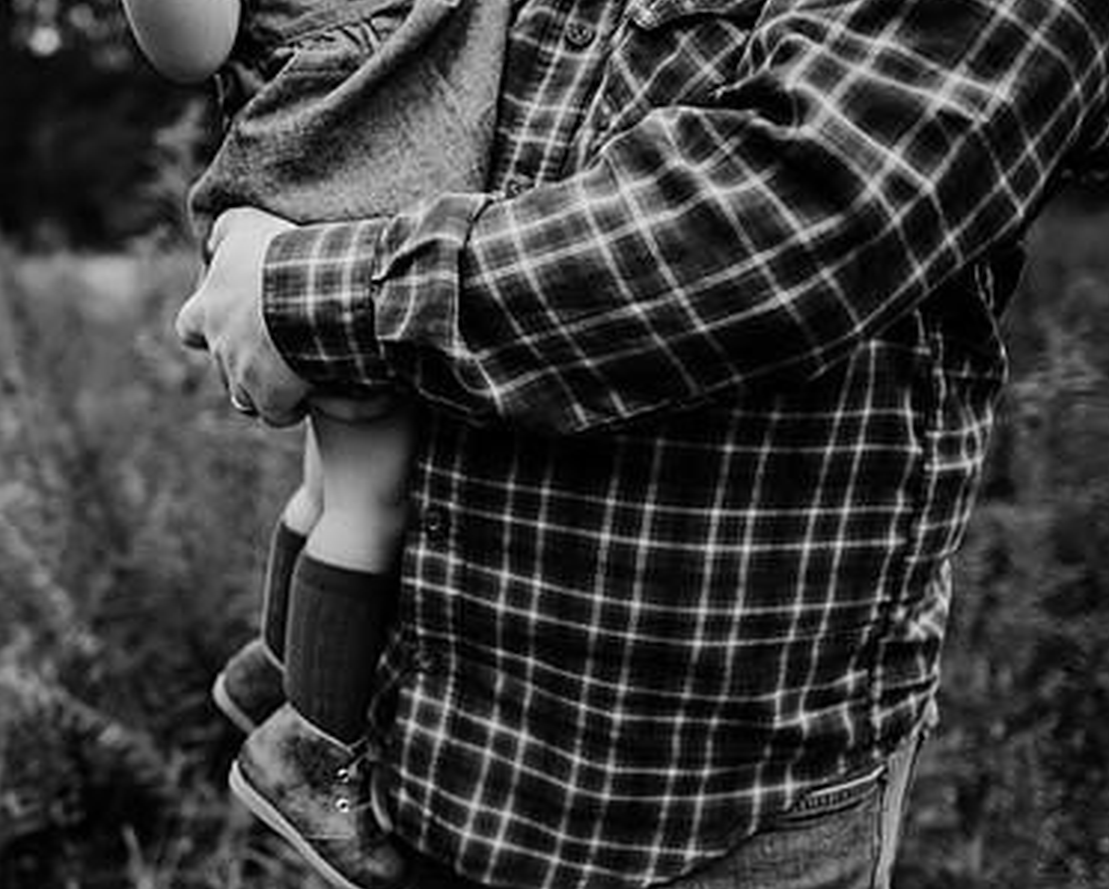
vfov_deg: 42.2
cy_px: 483
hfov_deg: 49.8
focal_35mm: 35
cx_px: 306
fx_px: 1150
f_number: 2.2
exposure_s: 1/800
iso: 125
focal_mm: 24
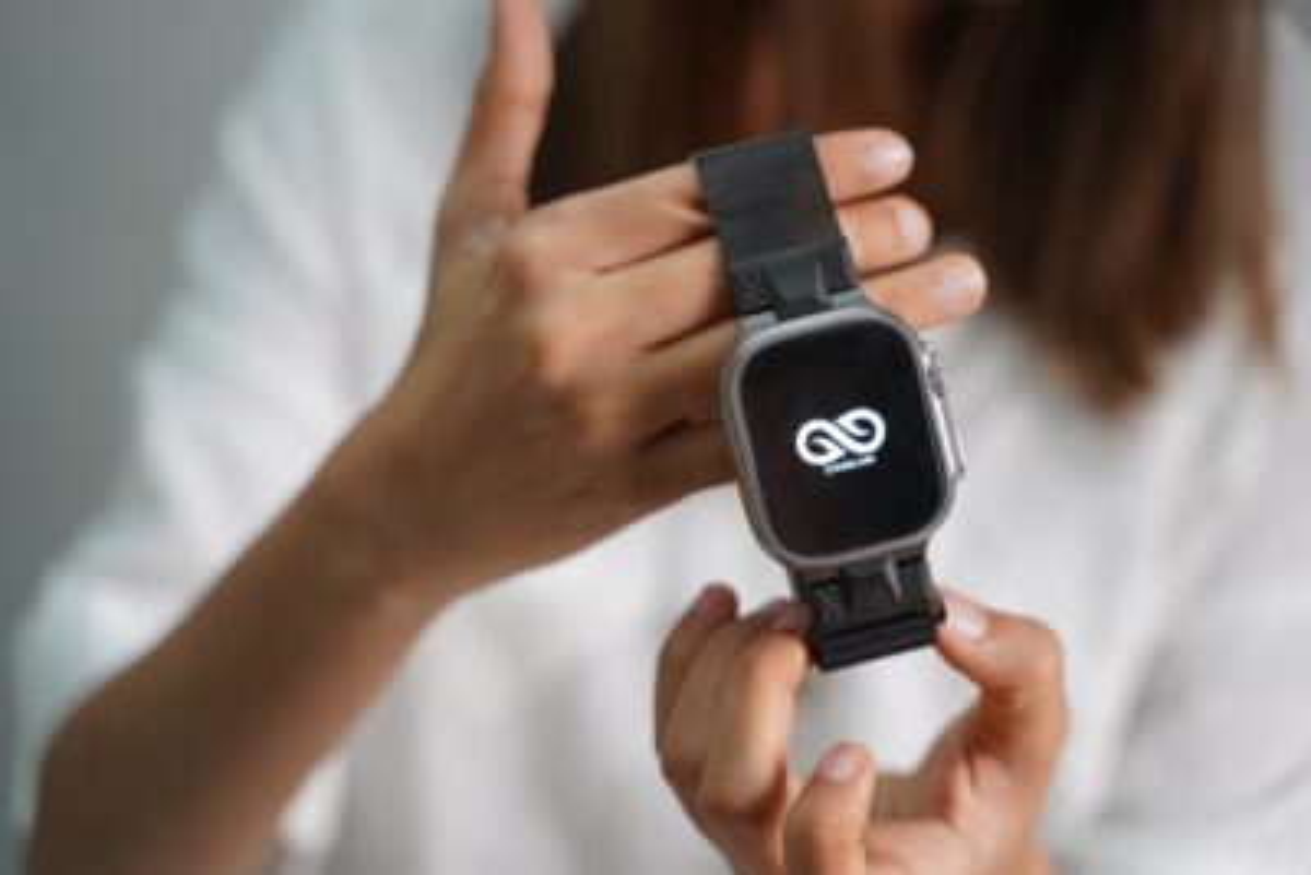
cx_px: 656
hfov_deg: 28.4
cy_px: 438
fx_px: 2586
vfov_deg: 19.2
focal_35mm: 71
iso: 1600
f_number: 3.2
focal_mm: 71
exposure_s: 1/160
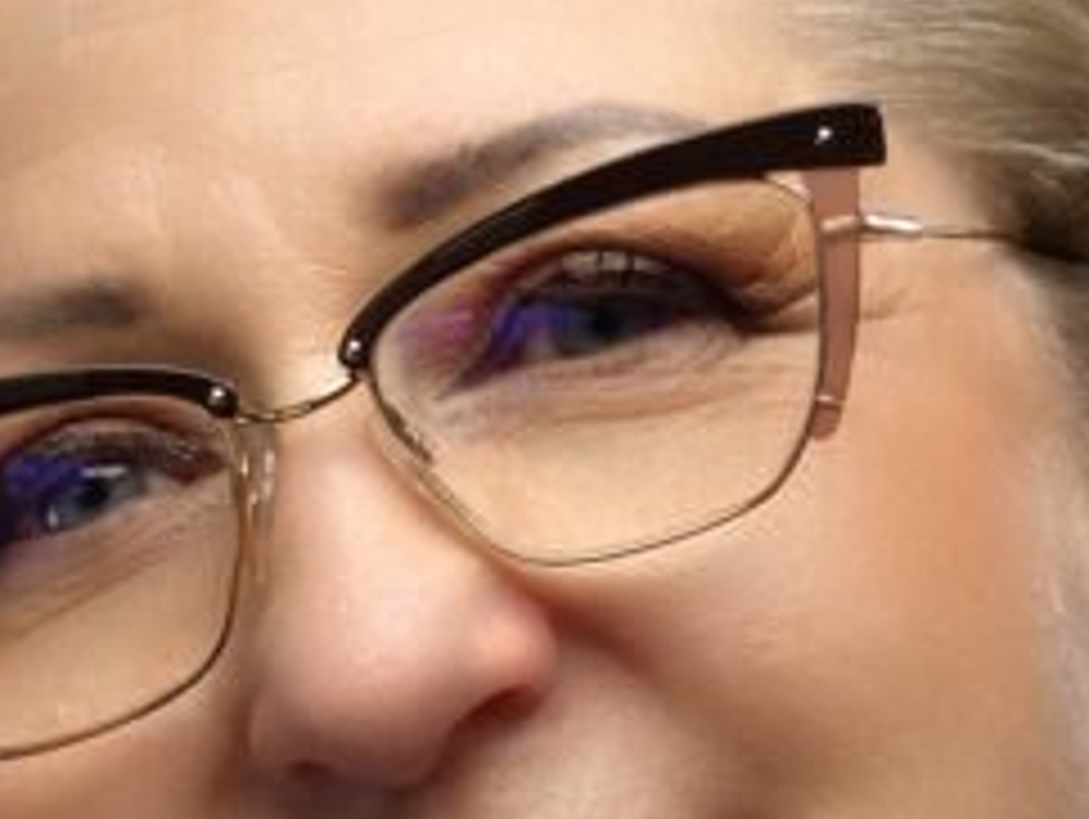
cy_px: 1404
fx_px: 17824
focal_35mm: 566
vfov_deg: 2.6
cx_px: 454
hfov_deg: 3.5
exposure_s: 1/200
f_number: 2.8
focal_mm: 67
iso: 320
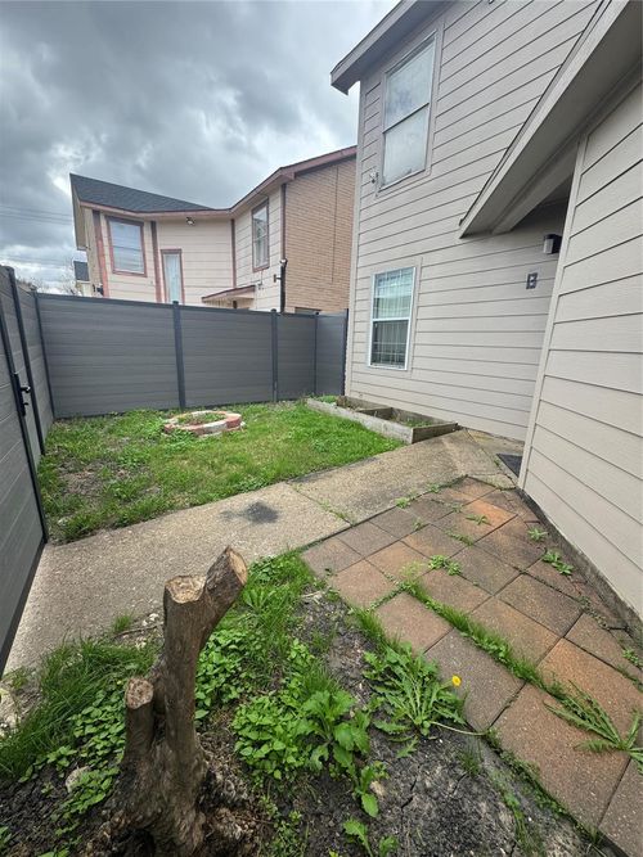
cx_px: 322
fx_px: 347
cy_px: 428
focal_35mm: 14
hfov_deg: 85.7
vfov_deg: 102.1
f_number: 2.2
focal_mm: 2.22
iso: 40
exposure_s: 1/343
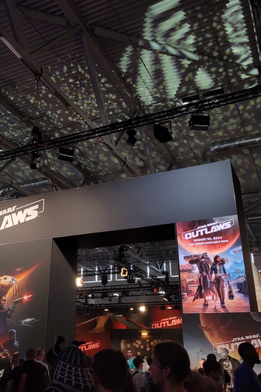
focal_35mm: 37
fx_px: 402
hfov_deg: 35.6
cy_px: 199
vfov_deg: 51.9
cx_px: 87
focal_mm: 5.4
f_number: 1.8
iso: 160
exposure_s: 1/100
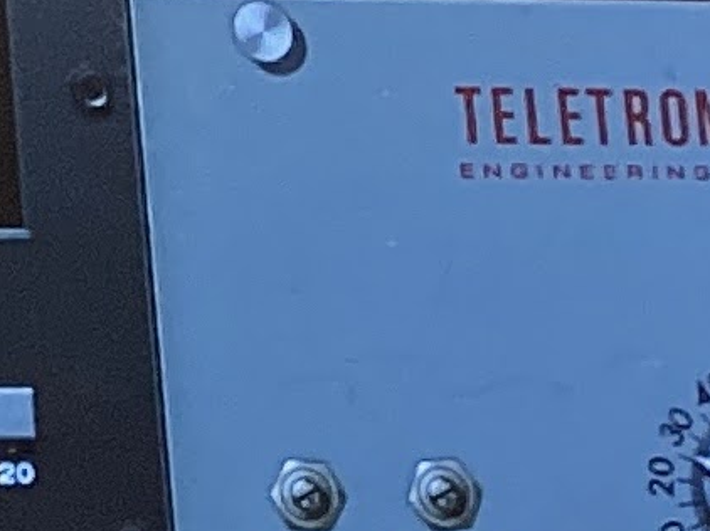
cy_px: 381
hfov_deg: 8.1
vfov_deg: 6.2
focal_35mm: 240
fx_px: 4920
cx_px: -382
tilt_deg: +4.8
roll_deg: +0.2
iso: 100
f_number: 2.4
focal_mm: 3.3
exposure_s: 1/50
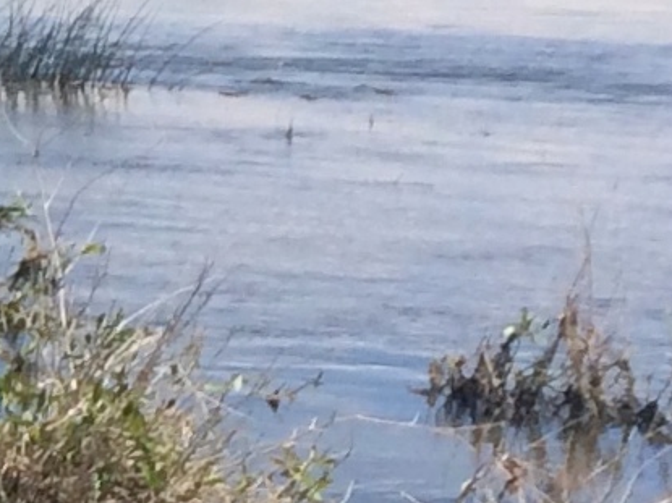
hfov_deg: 7.6
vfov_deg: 6.5
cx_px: -1313
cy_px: 621
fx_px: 4425
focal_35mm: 228
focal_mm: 4.15
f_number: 2.2
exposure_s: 1/2564
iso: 32
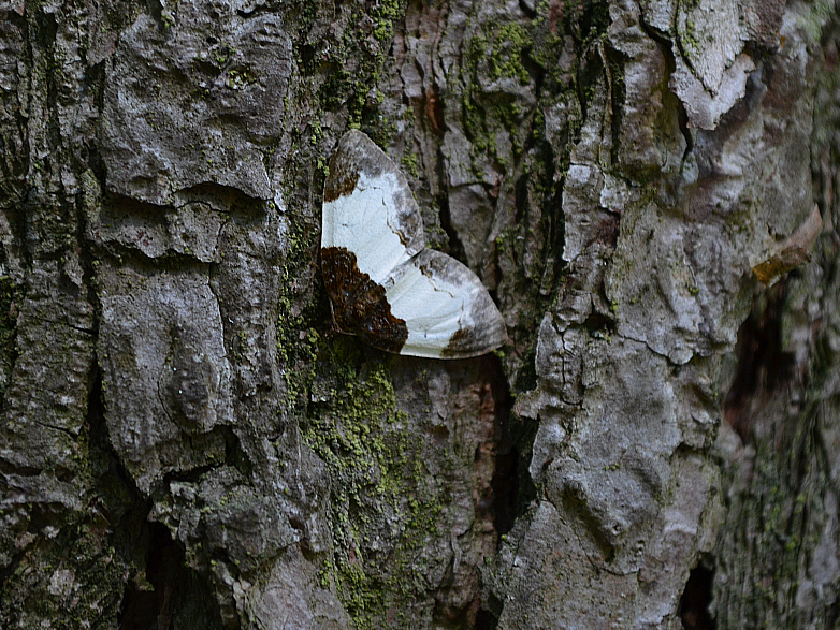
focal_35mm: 104
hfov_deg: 18.9
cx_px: 328
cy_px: 277
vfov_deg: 14.3
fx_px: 2515
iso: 450
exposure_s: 1/60
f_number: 5.6
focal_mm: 55
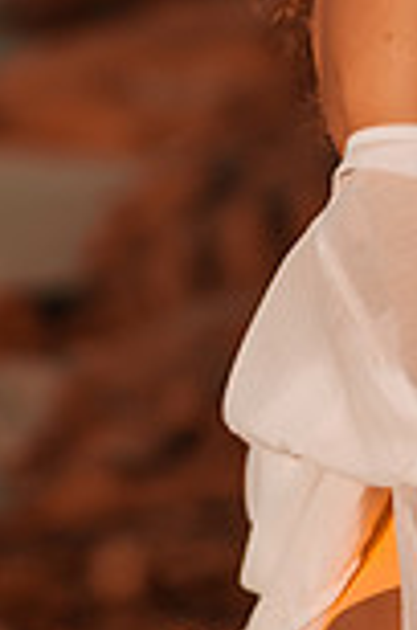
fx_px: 2967
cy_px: 0
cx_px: 413
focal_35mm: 170
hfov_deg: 8.0
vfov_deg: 12.0
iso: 50
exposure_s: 1/8000
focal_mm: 58
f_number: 1.8
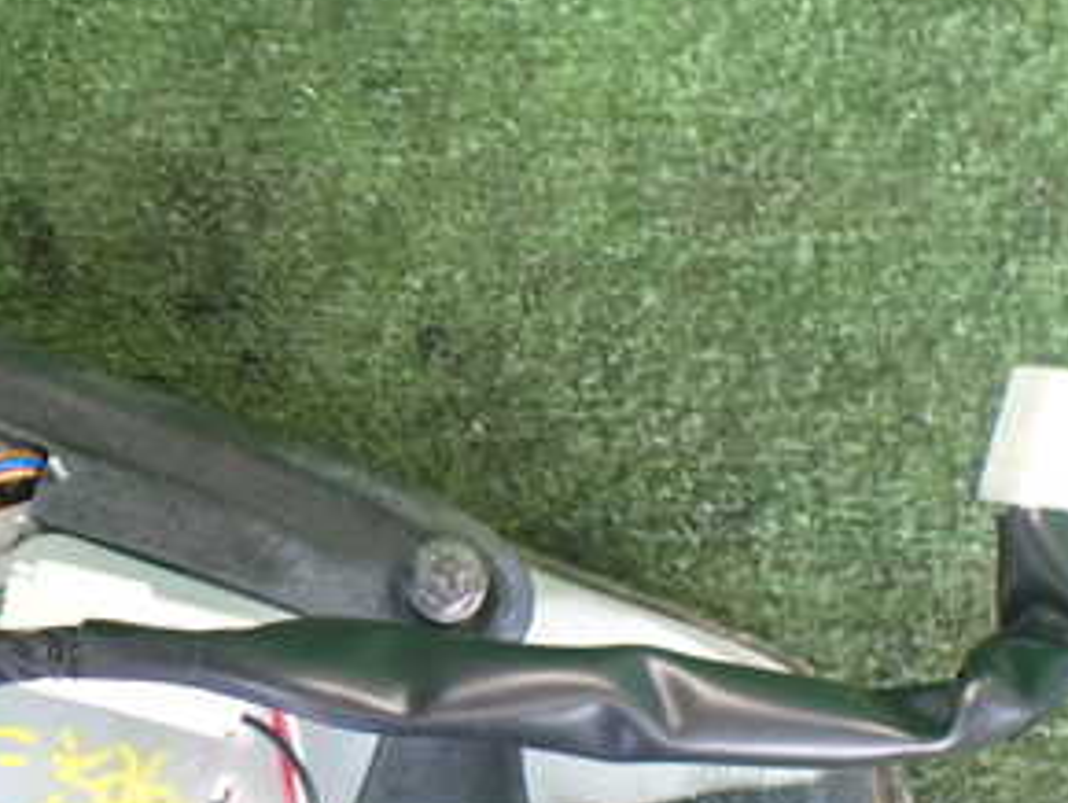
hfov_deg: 30.4
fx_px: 1914
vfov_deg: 23.6
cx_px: 210
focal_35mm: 62
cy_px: 534
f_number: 2.3
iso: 800
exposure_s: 1/100
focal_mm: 5.4
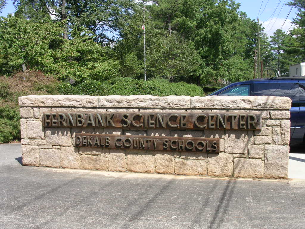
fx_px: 405
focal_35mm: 46
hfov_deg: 41.2
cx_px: 152
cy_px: 114
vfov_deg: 31.5
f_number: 6.1
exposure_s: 1/167
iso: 50
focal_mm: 7.1
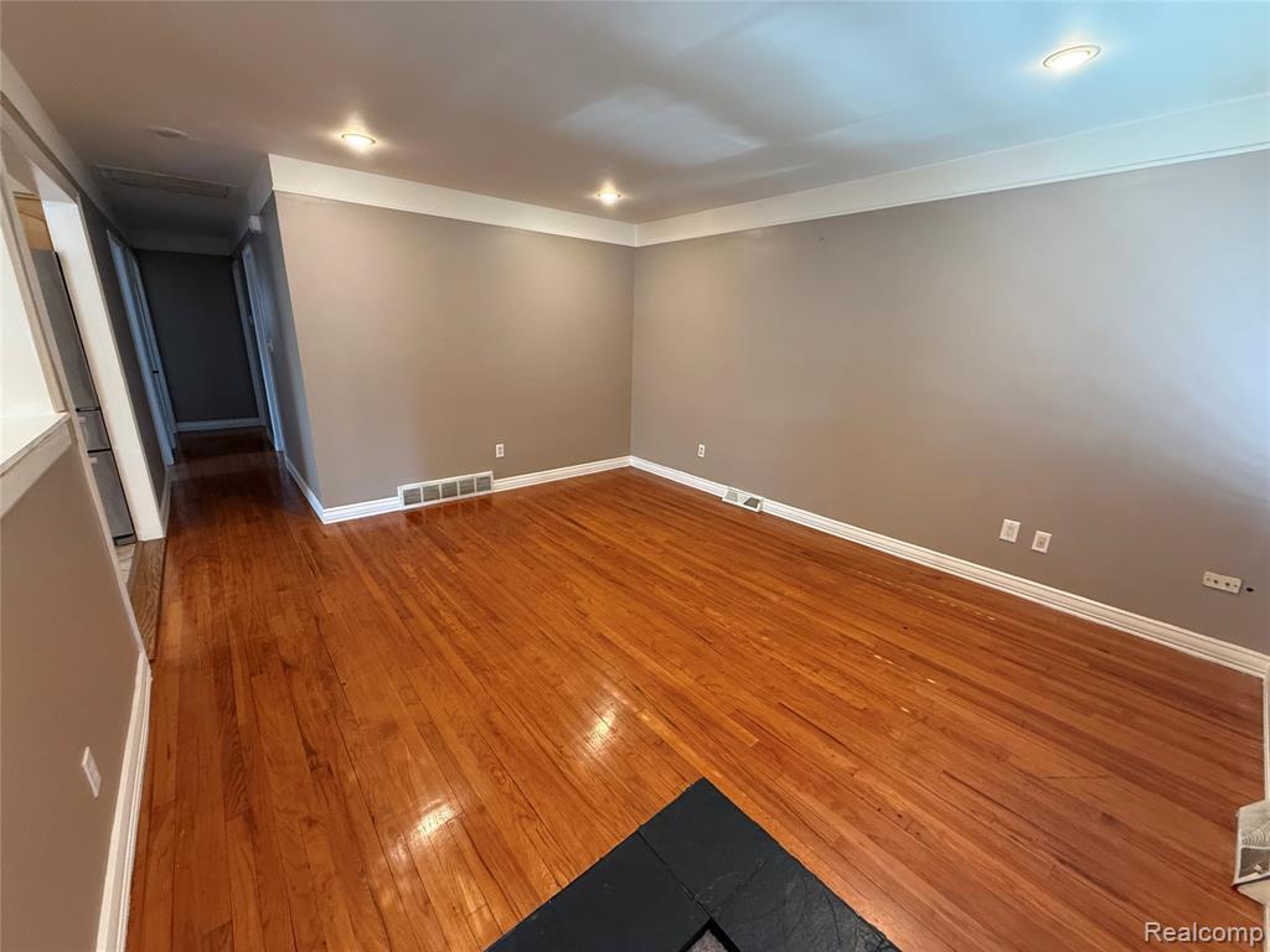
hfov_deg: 102.1
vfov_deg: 85.7
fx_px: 514
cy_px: 476
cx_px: 635
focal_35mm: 14
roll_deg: -1.3
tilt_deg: -16.2
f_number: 2.2
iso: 400
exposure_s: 1/60
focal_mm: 2.22
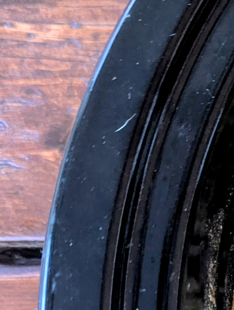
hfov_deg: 18.2
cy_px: 344
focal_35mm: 75
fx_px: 674
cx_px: 313
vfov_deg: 24.2
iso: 571
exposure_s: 1/25.8
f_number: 1.85
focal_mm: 6.81
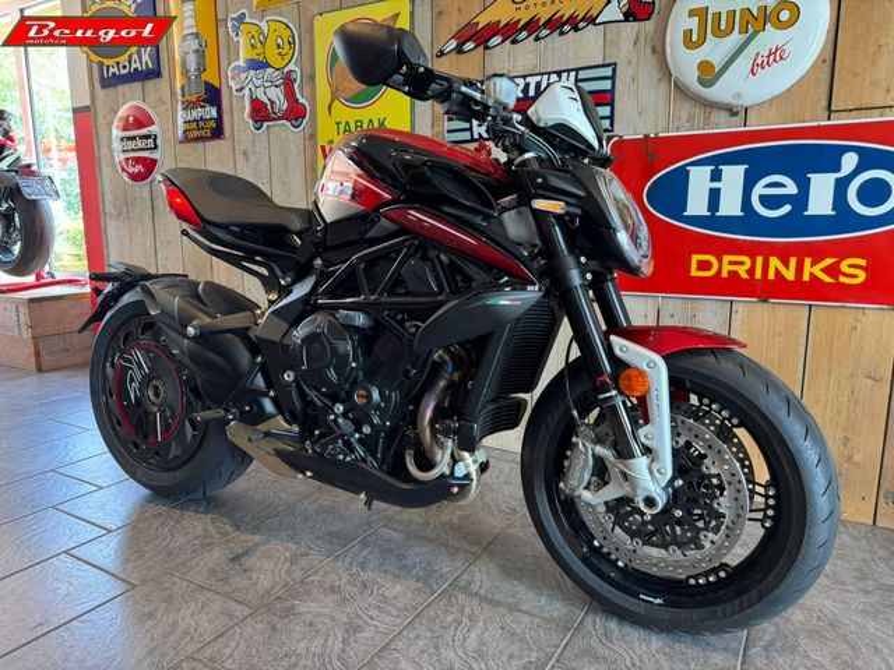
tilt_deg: -10.1
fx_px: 620
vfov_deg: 56.8
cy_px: 335
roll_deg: +0.7
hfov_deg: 71.6
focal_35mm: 24
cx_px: 447
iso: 250
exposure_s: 1/50
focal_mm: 6.76
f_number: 1.78
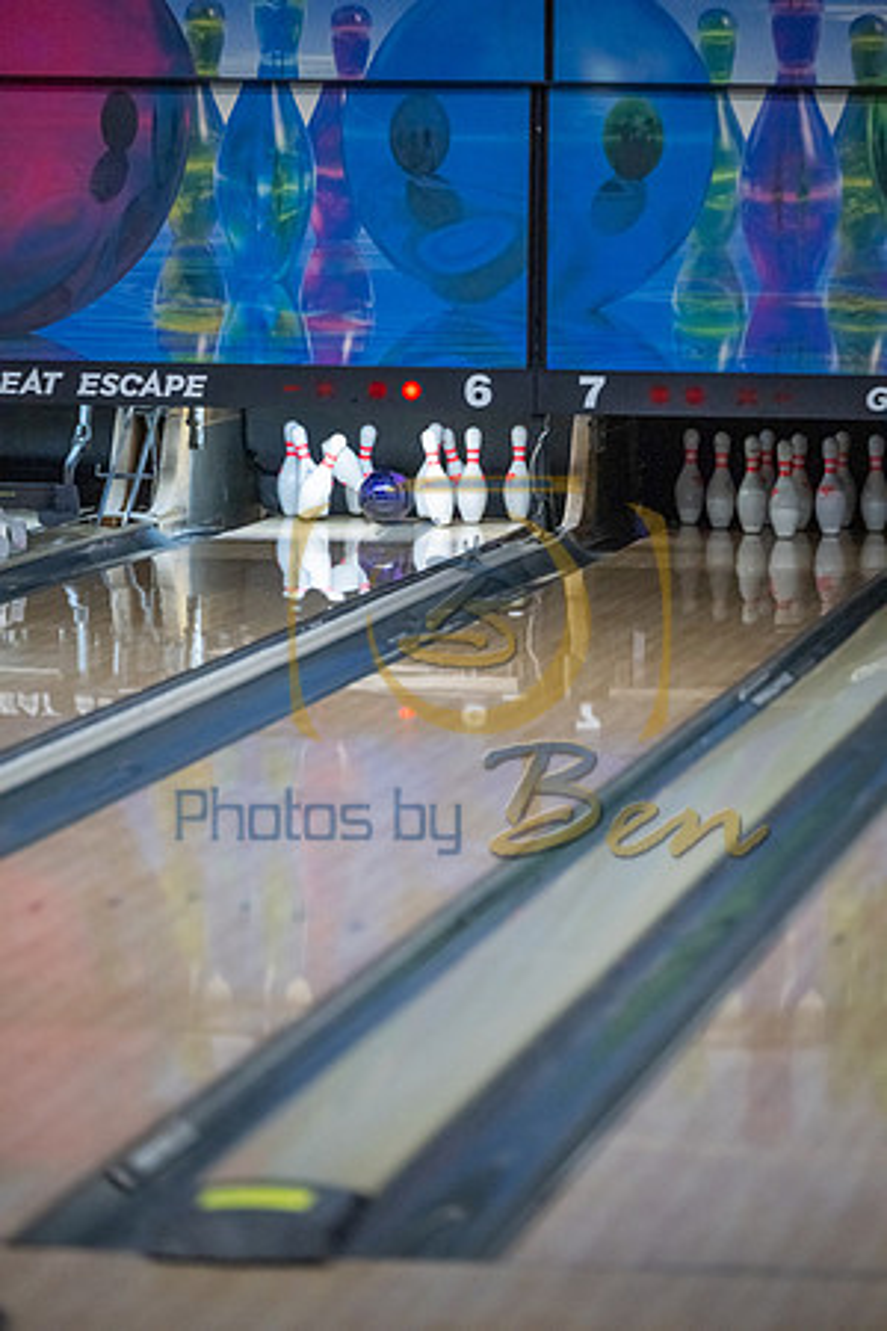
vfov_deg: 10.3
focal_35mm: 200
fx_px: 7391
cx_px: 444
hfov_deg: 6.9
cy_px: 666
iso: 4000
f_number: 2.8
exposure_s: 1/1000
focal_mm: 200
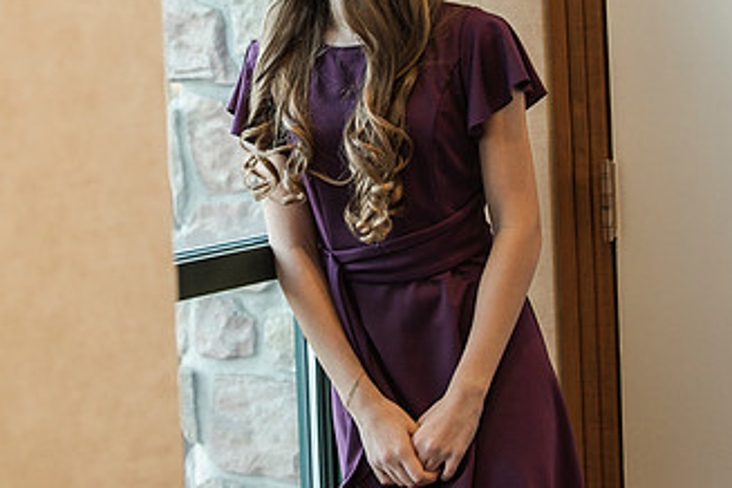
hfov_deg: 14.8
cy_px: 96
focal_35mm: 138
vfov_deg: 9.9
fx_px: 2806
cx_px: 277
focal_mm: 70
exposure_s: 1/200
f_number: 2.8
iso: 1000
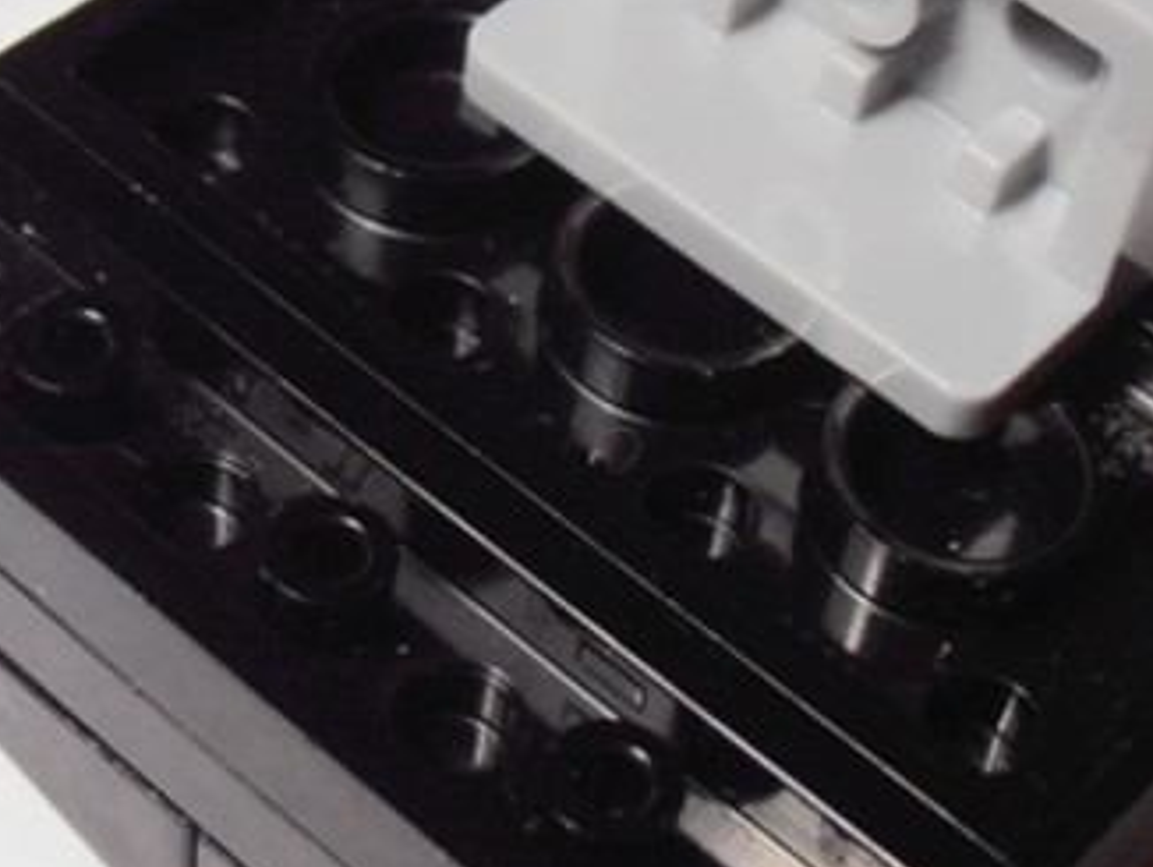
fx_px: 3400
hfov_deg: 19.2
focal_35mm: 102
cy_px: 324
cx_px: 460
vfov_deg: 14.5
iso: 80
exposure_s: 1/40
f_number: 3.9
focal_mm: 6.61
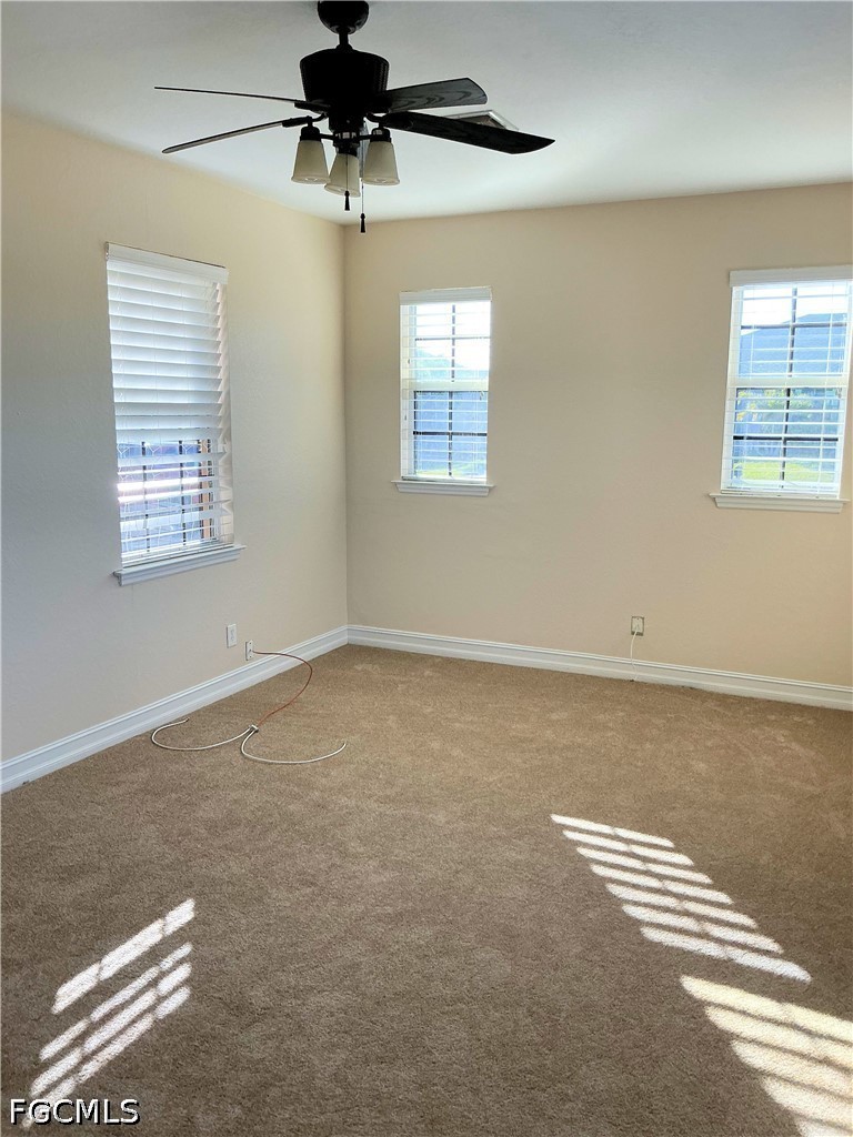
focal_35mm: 28
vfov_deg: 63.4
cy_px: 568
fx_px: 920
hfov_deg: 49.7
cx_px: 426
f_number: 1.8
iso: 64
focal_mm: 3
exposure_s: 1/120
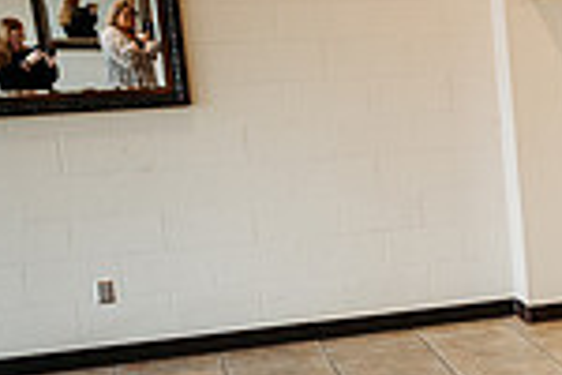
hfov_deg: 18.0
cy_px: 238
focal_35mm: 93
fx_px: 1452
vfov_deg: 14.7
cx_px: 974
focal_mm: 24
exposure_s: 1/160
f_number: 1.8
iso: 400
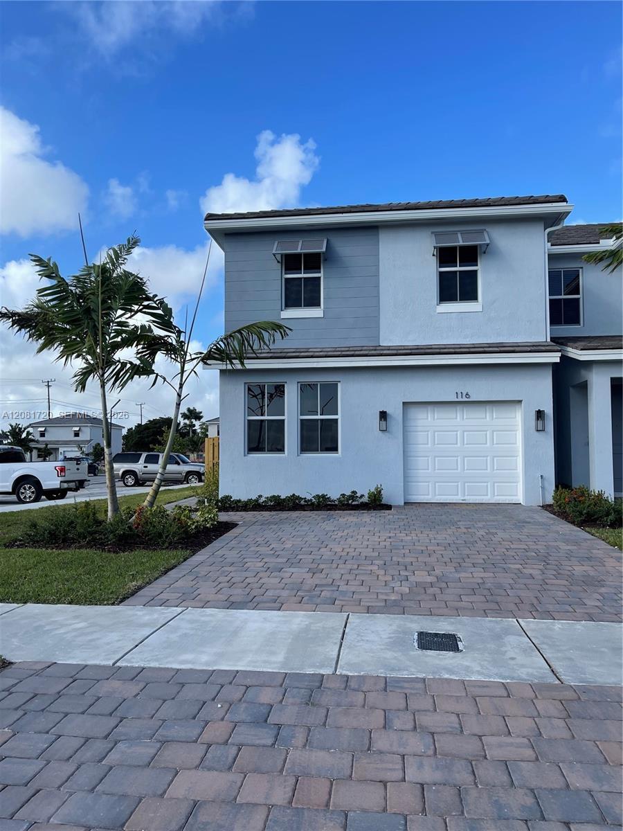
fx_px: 600
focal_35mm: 25
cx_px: 312
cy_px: 416
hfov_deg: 54.9
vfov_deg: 69.4
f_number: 1.6
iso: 32
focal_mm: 5.1
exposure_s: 1/2597
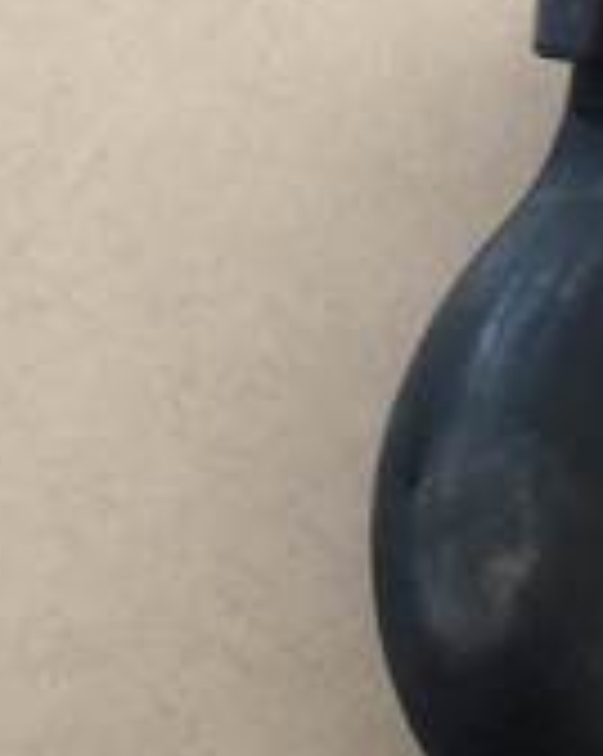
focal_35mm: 78
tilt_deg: -86.6
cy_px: 472
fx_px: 1743
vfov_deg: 24.4
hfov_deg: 18.5
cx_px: 736
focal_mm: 4
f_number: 1.8
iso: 100
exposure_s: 1/11
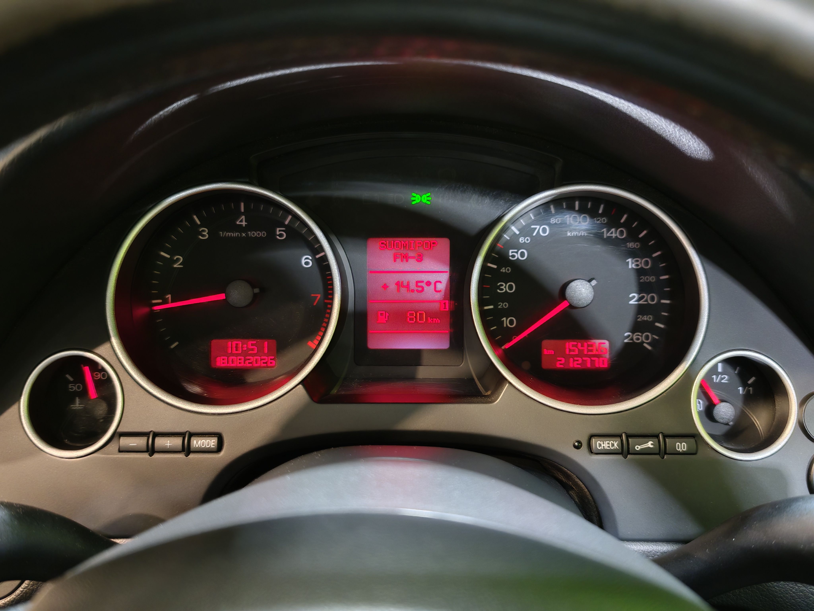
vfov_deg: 51.4
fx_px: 635
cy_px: 306
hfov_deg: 65.3
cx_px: 407
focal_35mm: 27
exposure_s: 1/33
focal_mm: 6.83
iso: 160
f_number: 1.4
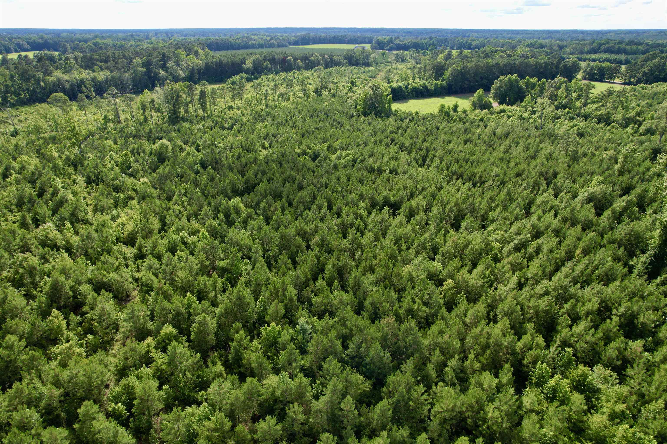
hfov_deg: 78.6
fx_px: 408
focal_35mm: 22
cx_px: 334
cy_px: 222
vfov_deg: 57.2
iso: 100
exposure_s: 1/1000
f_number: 2.8
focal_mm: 8.38
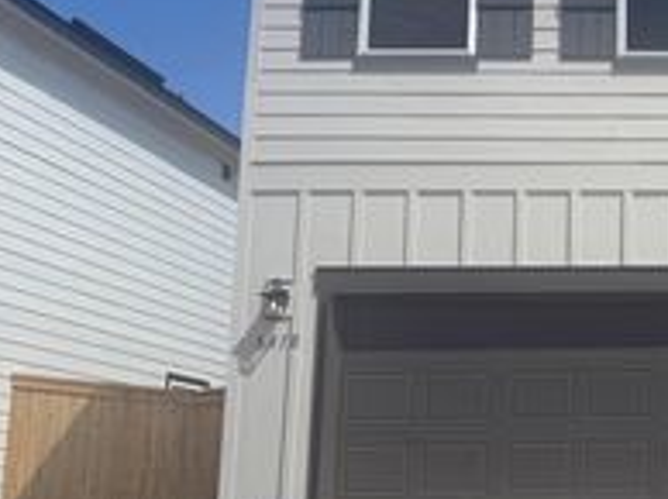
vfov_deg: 23.5
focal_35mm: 62
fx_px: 1195
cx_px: 823
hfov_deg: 27.2
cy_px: 315
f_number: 1.78
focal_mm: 6.76
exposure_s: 1/7353
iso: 80
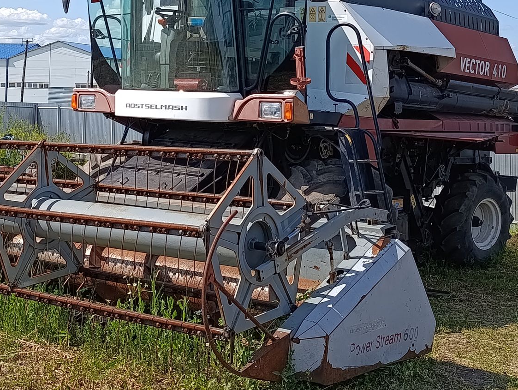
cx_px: 204
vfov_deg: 25.3
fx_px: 854
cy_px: 80
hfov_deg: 33.6
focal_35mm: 57
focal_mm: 6.11
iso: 50
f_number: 1.7
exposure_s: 1/552
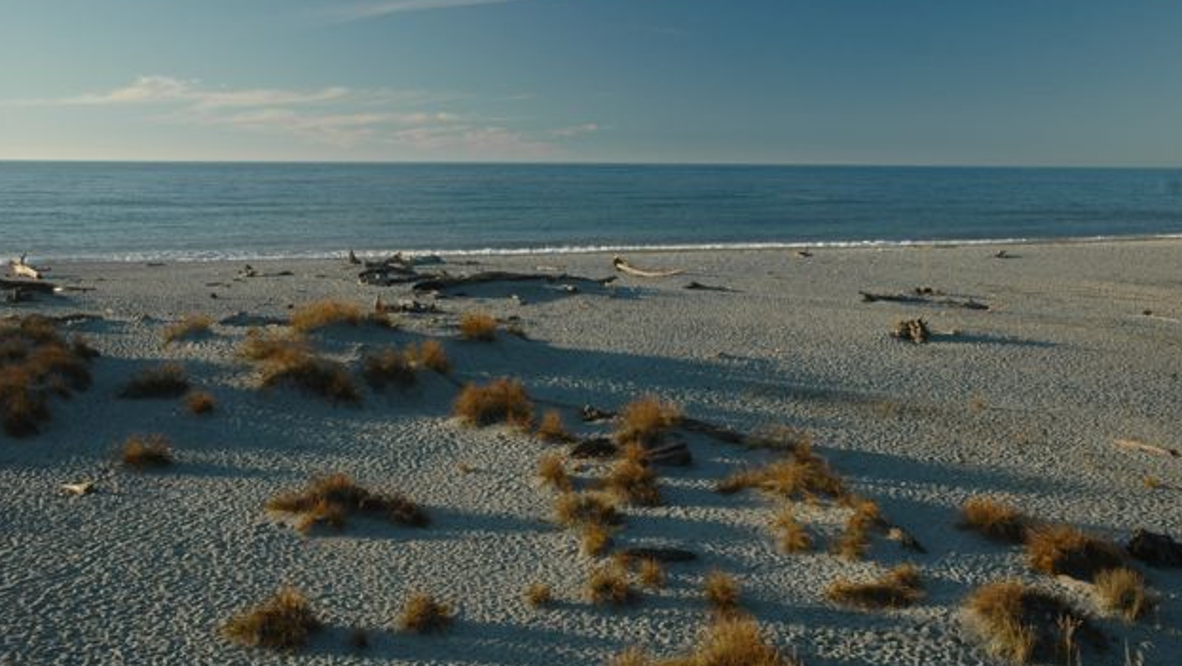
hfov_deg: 46.8
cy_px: 321
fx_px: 1365
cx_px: 598
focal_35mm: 44
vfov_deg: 27.4
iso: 250
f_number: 6.3
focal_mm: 27
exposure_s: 1/160
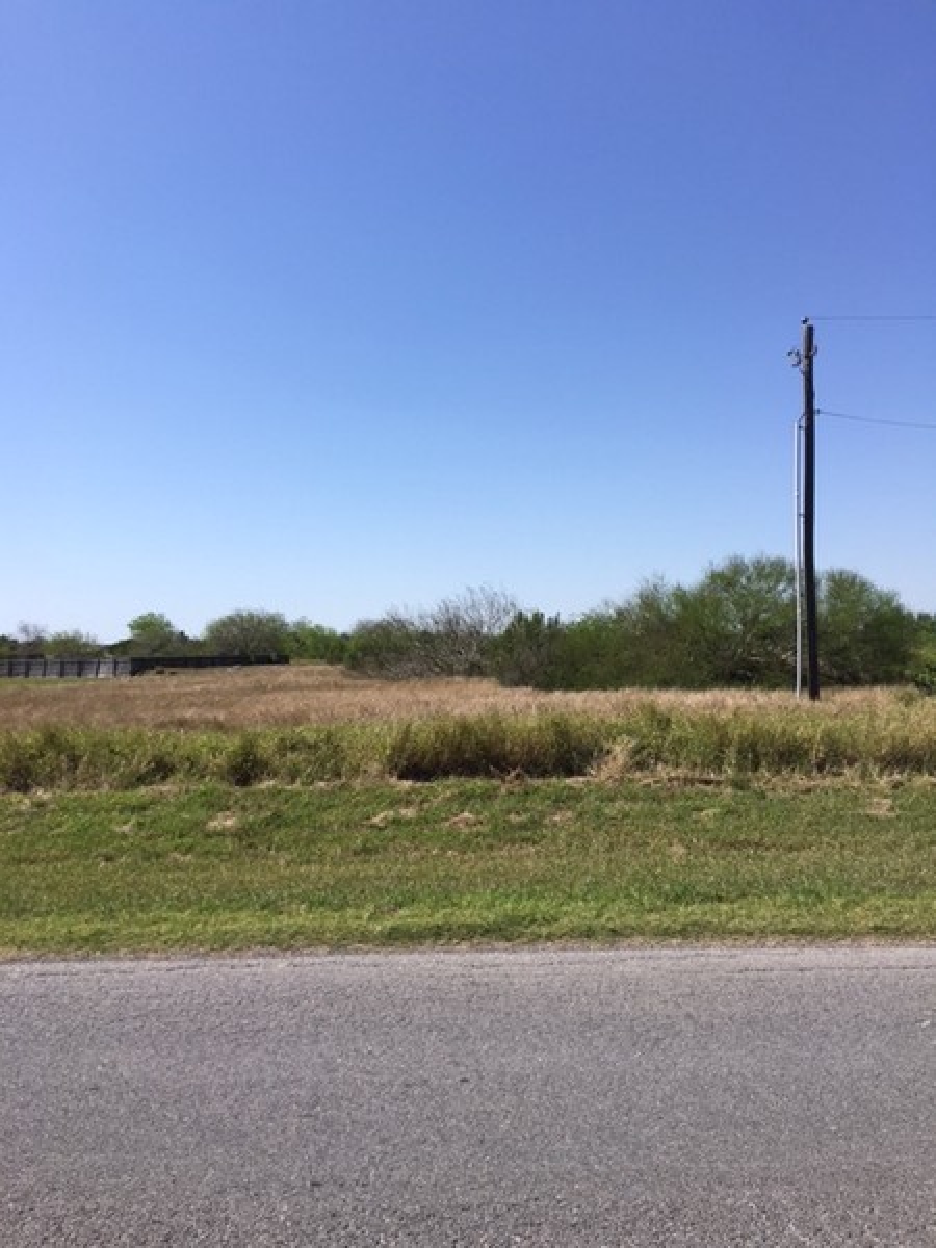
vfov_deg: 61.7
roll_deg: -0.1
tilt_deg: +3.9
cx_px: 468
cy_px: 624
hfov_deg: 48.2
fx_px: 1046
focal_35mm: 29
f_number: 2.2
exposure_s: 1/1832
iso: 25
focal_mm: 4.15
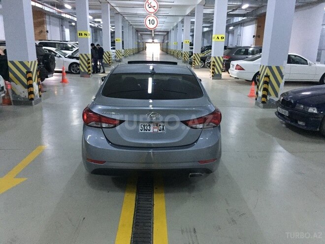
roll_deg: -0.5
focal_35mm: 29
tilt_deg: -15.4
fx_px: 272
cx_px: 162
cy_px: 122
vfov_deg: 48.2
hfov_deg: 61.7
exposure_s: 1/17
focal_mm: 4.15
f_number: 2.2
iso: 320
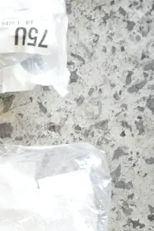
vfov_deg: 23.7
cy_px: 276
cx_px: -64
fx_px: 500
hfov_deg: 16.3
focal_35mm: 78
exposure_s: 1/60
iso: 200
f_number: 4
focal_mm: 18
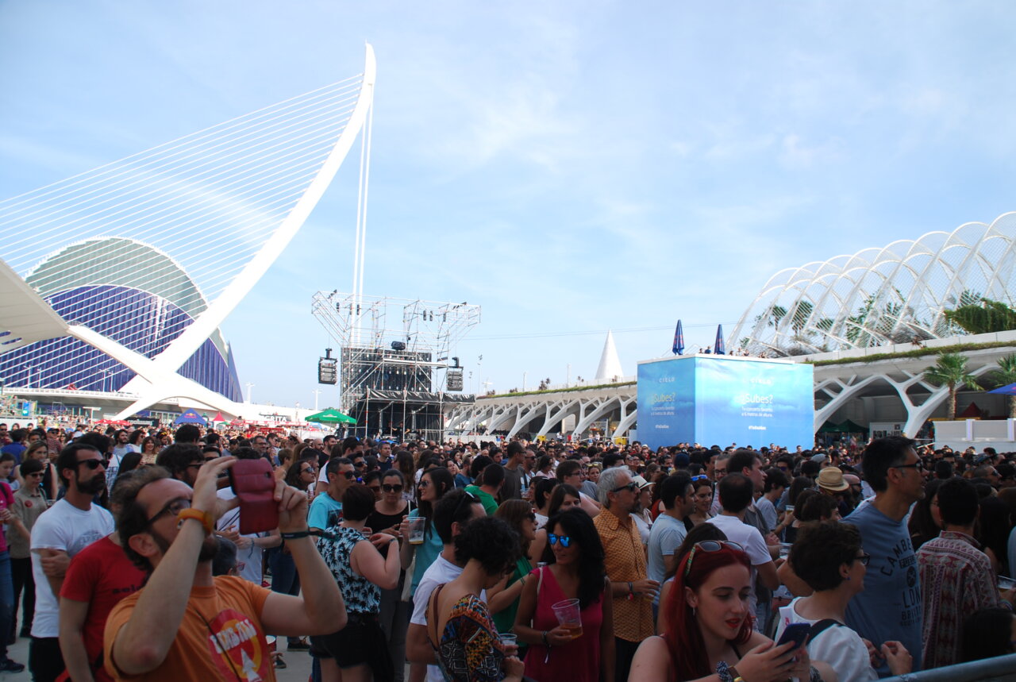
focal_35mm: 27
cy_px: 341
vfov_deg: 48.1
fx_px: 764
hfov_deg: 67.3
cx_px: 508
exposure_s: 1/200
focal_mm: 18
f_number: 7.1
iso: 100
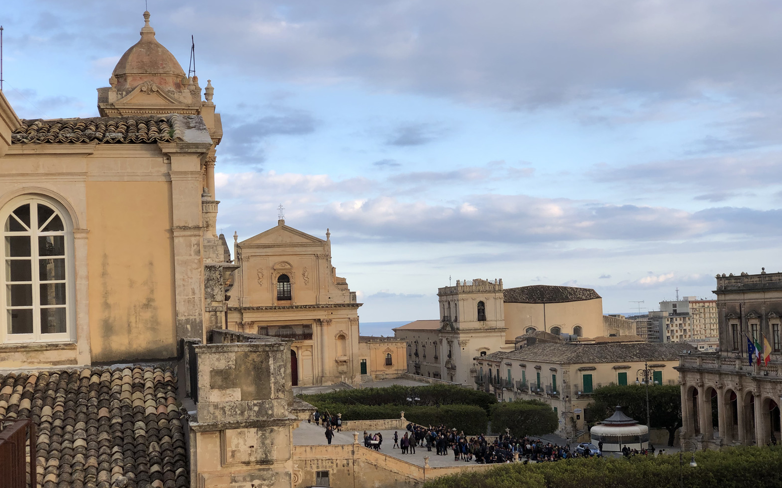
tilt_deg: +0.8
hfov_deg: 36.3
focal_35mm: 56
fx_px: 1193
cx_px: 390
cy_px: 277
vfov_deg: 23.1
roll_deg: +2.9
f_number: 2.4
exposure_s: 1/326
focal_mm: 6
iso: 16
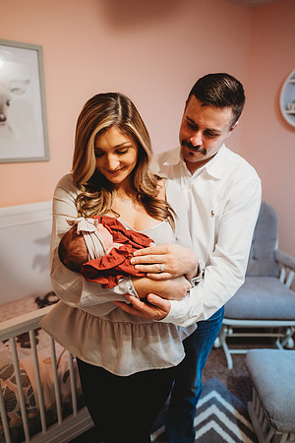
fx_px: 295
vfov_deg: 73.7
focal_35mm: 24
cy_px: 222
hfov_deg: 53.1
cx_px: 148
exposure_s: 1/160
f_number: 1.8
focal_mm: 24
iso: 1250
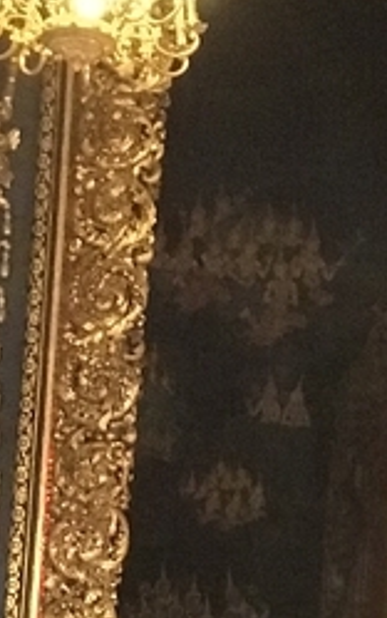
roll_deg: -1.3
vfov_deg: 10.7
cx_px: 635
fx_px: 3268
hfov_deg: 6.7
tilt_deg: +12.9
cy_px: 658
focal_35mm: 194
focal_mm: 6.6
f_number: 2.8
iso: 1000
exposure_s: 1/50
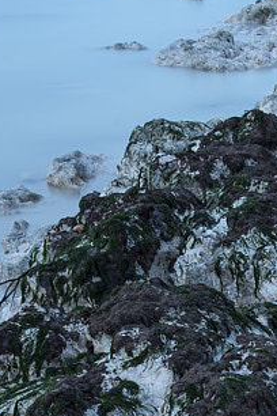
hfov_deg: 9.2
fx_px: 1570
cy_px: 567
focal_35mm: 136
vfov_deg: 14.4
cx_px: 641
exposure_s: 13
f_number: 16
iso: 100
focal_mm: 26
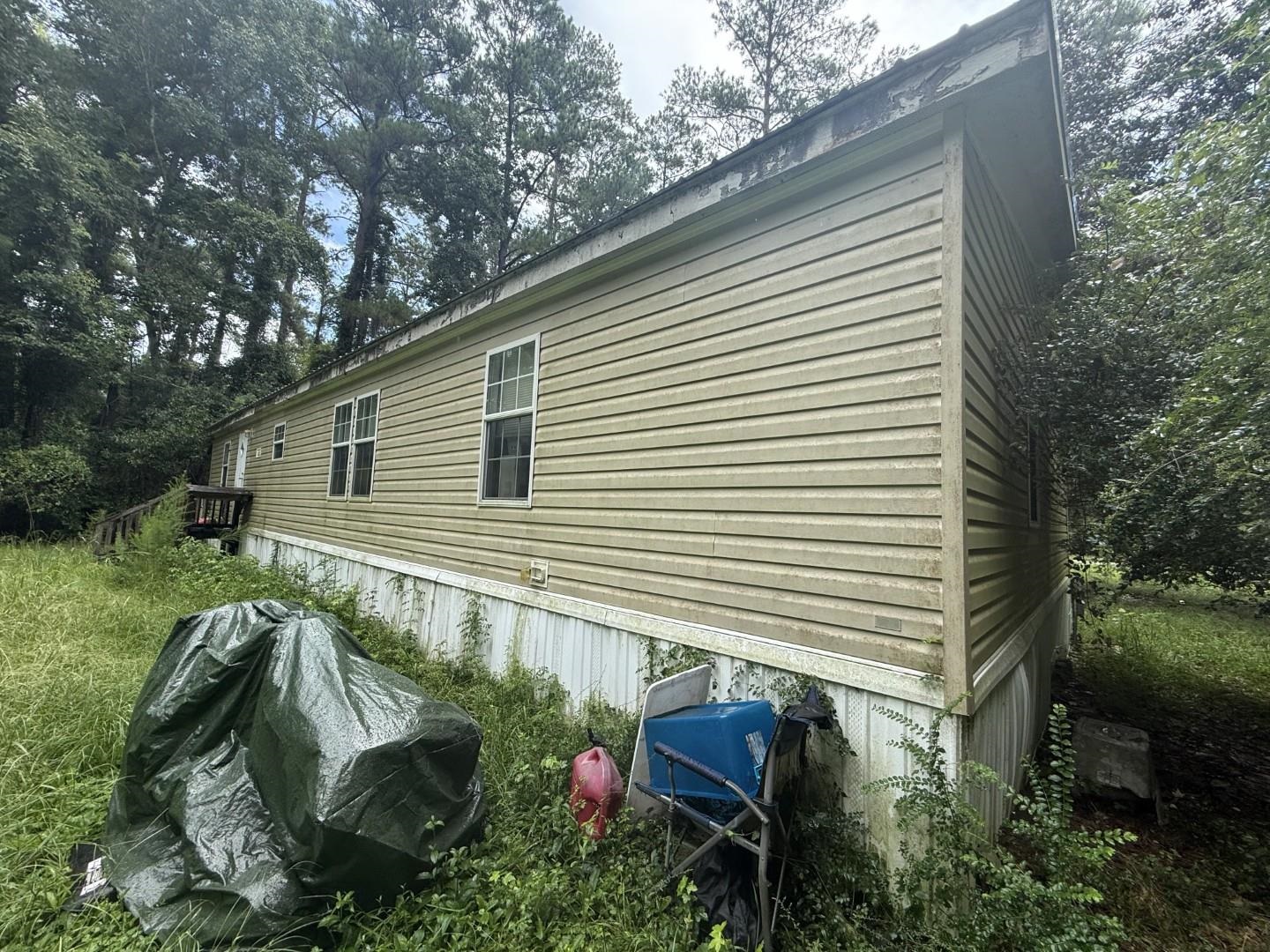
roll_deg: -1.7
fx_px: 514
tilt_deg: +4.6
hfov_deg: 102.1
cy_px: 476
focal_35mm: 14
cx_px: 635
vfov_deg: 85.7
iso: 50
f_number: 2.2
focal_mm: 2.22
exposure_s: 1/408
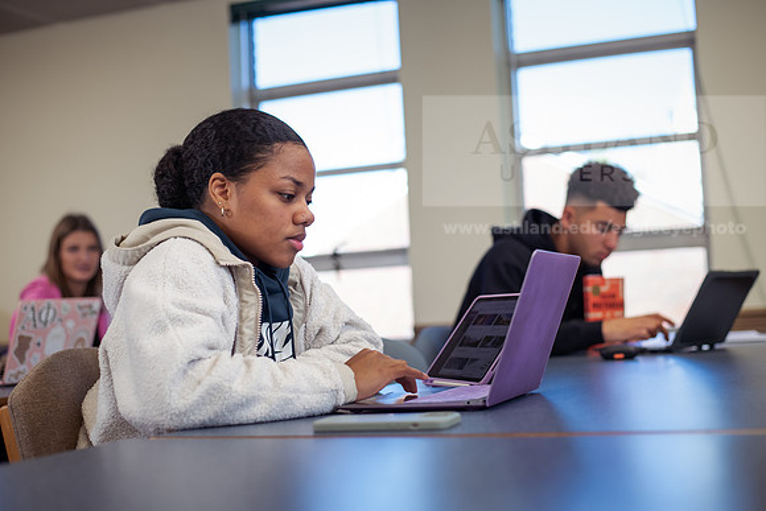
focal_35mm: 50
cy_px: 256
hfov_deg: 39.6
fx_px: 1064
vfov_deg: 27.0
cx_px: 383
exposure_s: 1/200
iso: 640
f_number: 2.5
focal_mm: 50
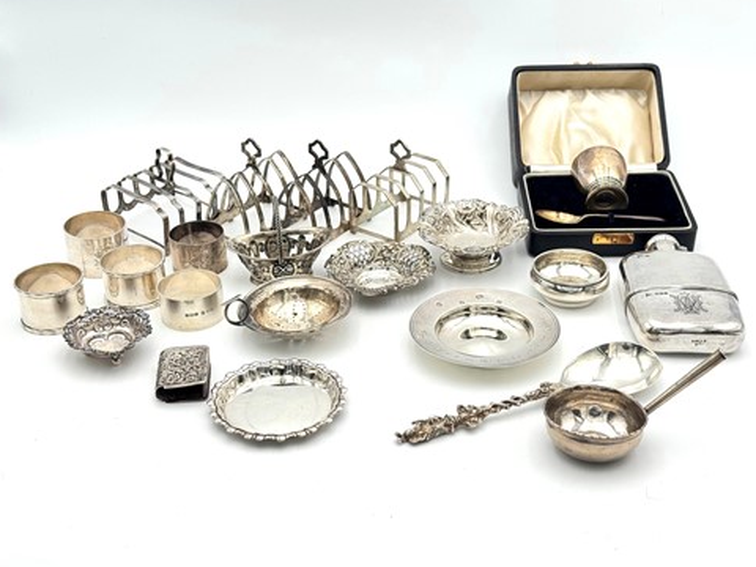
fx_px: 1092
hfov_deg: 38.2
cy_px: 284
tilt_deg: -29.8
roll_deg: +2.2
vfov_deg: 29.1
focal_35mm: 50
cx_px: 378
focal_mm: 6.76
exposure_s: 1/374
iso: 64
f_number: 1.78
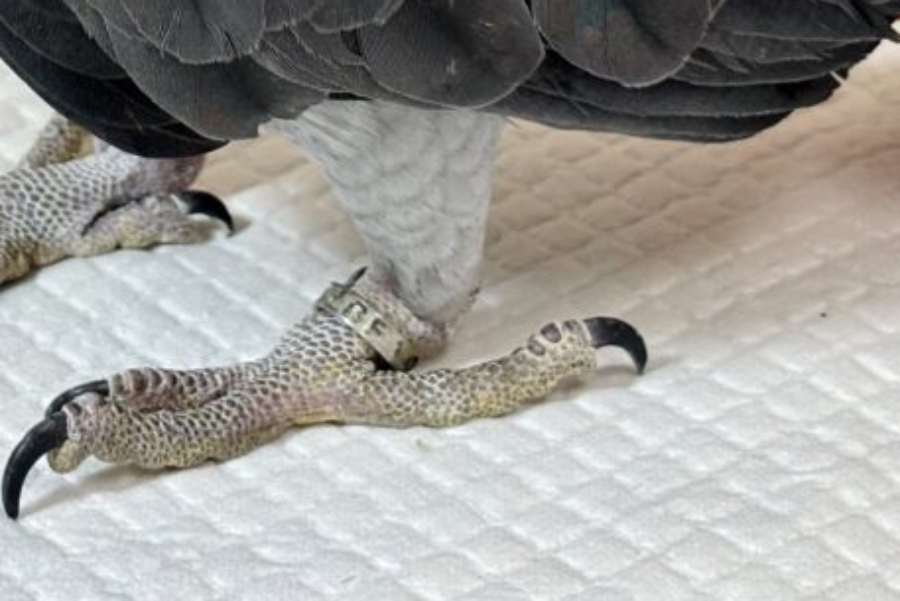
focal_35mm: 142
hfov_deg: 14.3
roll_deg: +1.1
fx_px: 3551
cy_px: -240
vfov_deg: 9.5
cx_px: 126
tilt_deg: -22.3
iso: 40
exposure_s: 1/50
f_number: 1.6
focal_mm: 5.96
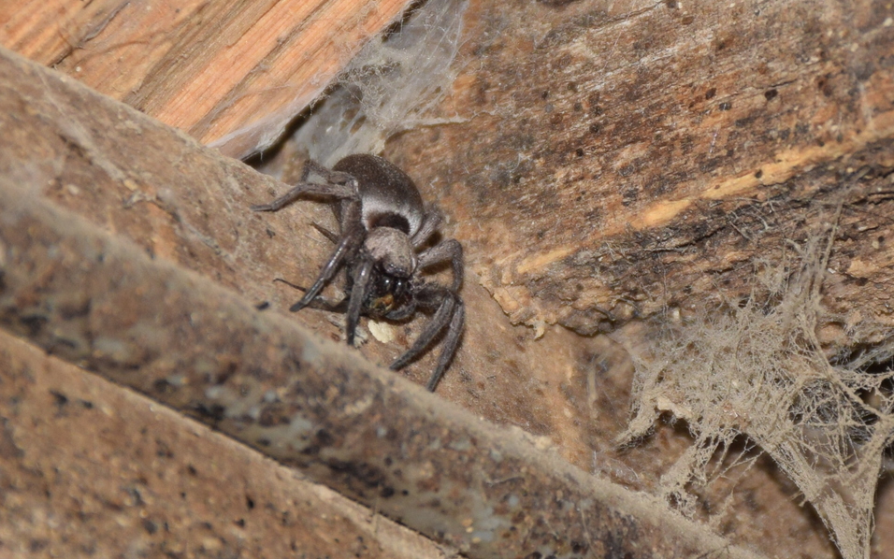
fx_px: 4338
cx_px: 447
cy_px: 265
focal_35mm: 178
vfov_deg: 7.4
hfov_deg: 11.8
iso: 320
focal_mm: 116
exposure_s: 1/60
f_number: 7.1
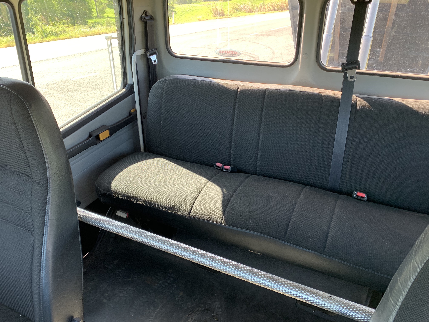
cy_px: 161
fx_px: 322
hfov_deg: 67.3
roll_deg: +2.1
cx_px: 214
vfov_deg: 53.1
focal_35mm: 26
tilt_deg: -27.7
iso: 40
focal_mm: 4.25
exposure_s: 1/122
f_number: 1.8
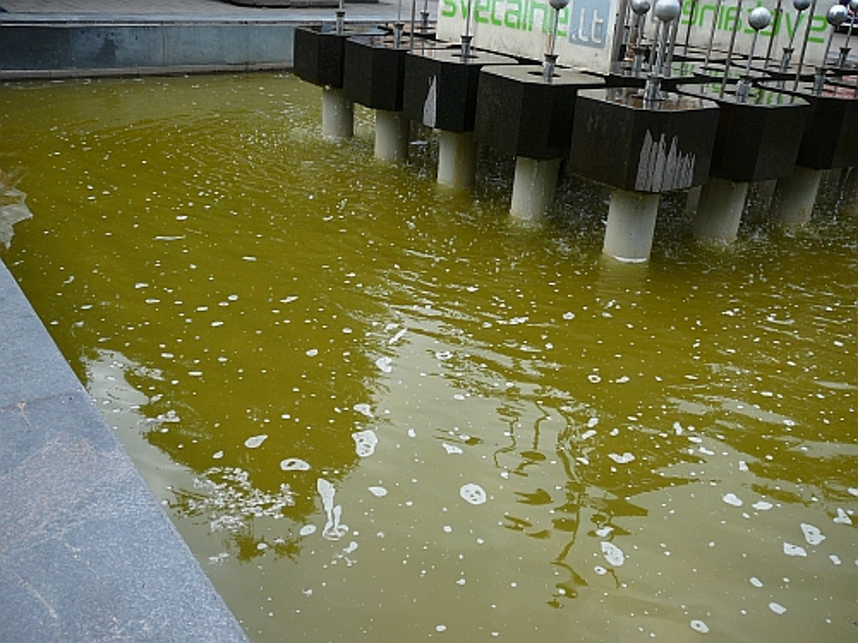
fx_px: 868
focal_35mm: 35
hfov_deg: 52.6
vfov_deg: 40.7
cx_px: 429
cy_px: 322
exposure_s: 1/160
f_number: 2.8
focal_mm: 5.2
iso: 80
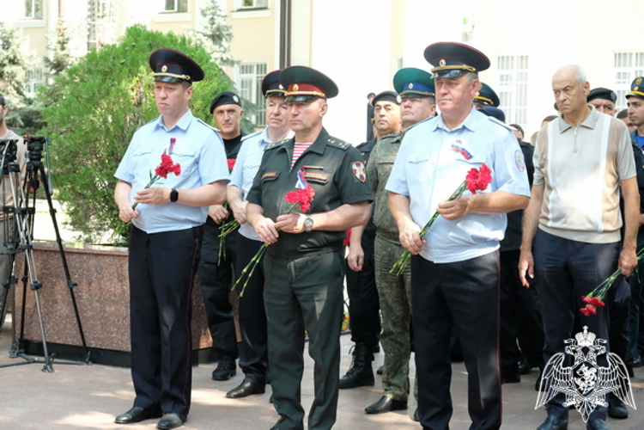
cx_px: 322
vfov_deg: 20.3
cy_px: 215
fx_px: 1198
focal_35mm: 67
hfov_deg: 30.1
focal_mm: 44.4
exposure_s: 1/2200
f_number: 5.6
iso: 8000
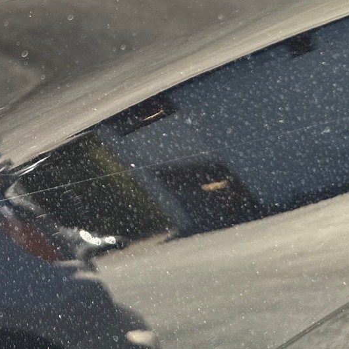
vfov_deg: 25.4
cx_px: -65
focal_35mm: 64
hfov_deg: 24.5
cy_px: -8
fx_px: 730
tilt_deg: -17.3
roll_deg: +3.8
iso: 100
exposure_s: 1/805
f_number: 1.78
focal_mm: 6.76
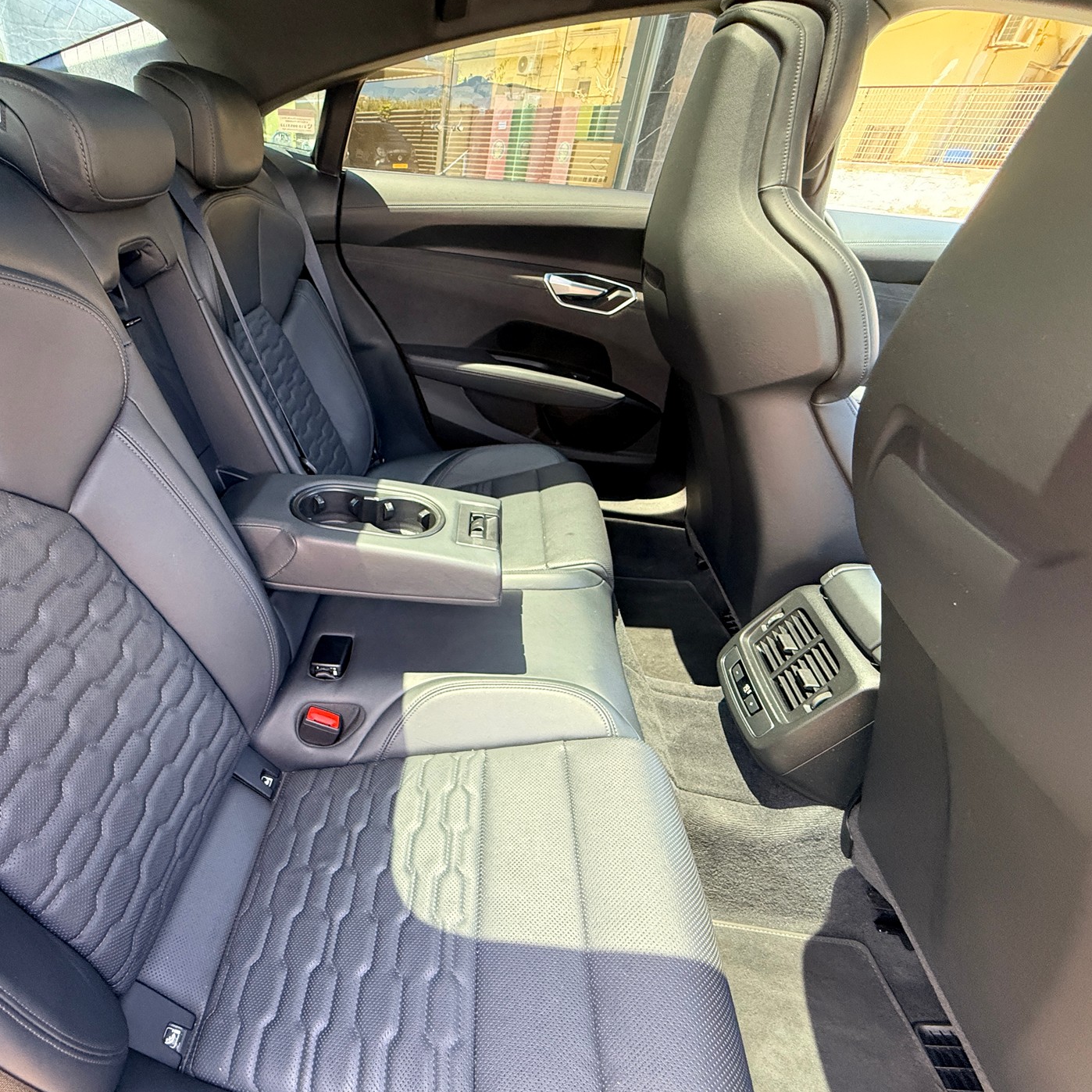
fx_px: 607
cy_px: 547
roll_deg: -2.3
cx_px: 350
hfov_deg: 80.7
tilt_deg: -32.5
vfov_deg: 84.0
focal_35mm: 17
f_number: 2.2
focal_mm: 2.22
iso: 400
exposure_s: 1/95
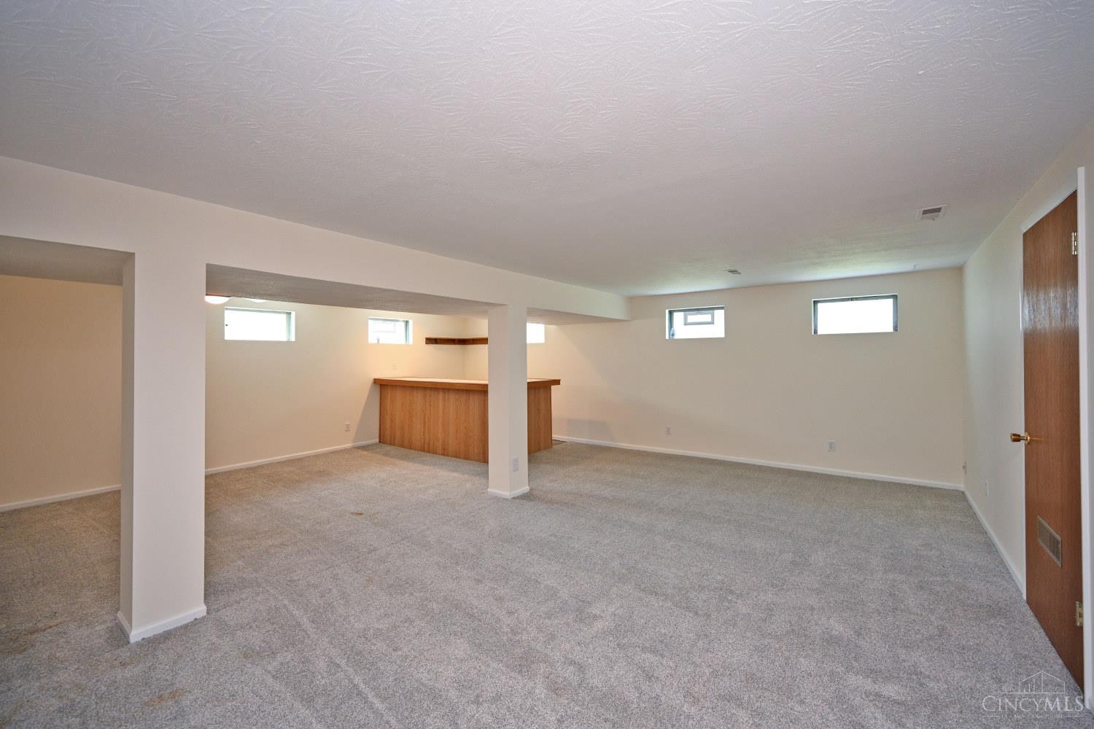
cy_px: 364
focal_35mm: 14
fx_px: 425
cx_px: 547
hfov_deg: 104.3
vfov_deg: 81.2
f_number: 4
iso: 640
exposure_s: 1/60
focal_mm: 14
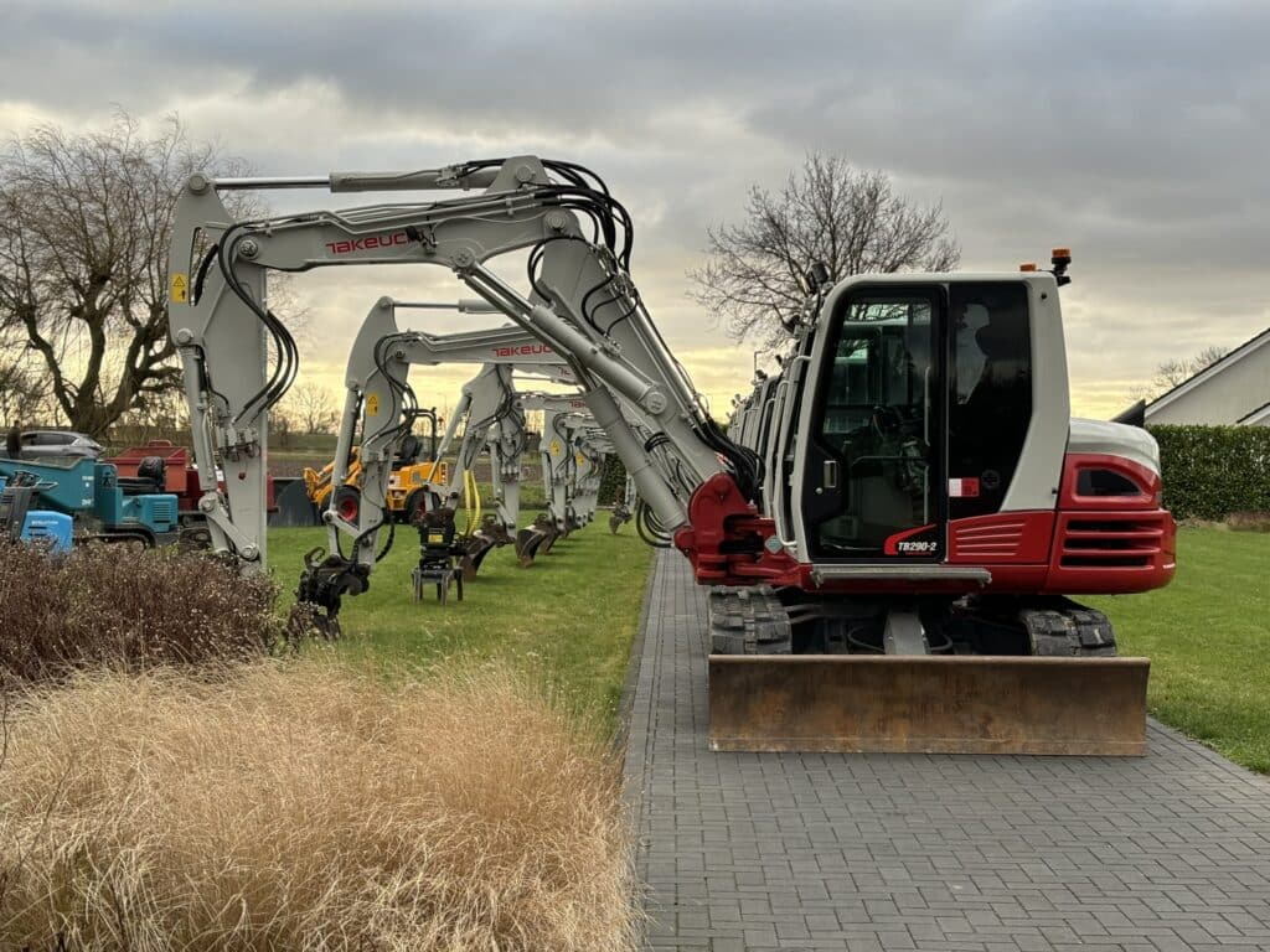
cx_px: 635
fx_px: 1908
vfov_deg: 28.0
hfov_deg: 36.8
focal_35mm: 52
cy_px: 476
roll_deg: -1.5
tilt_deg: -0.4
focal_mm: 5.96
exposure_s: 1/396
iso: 32
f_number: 1.6
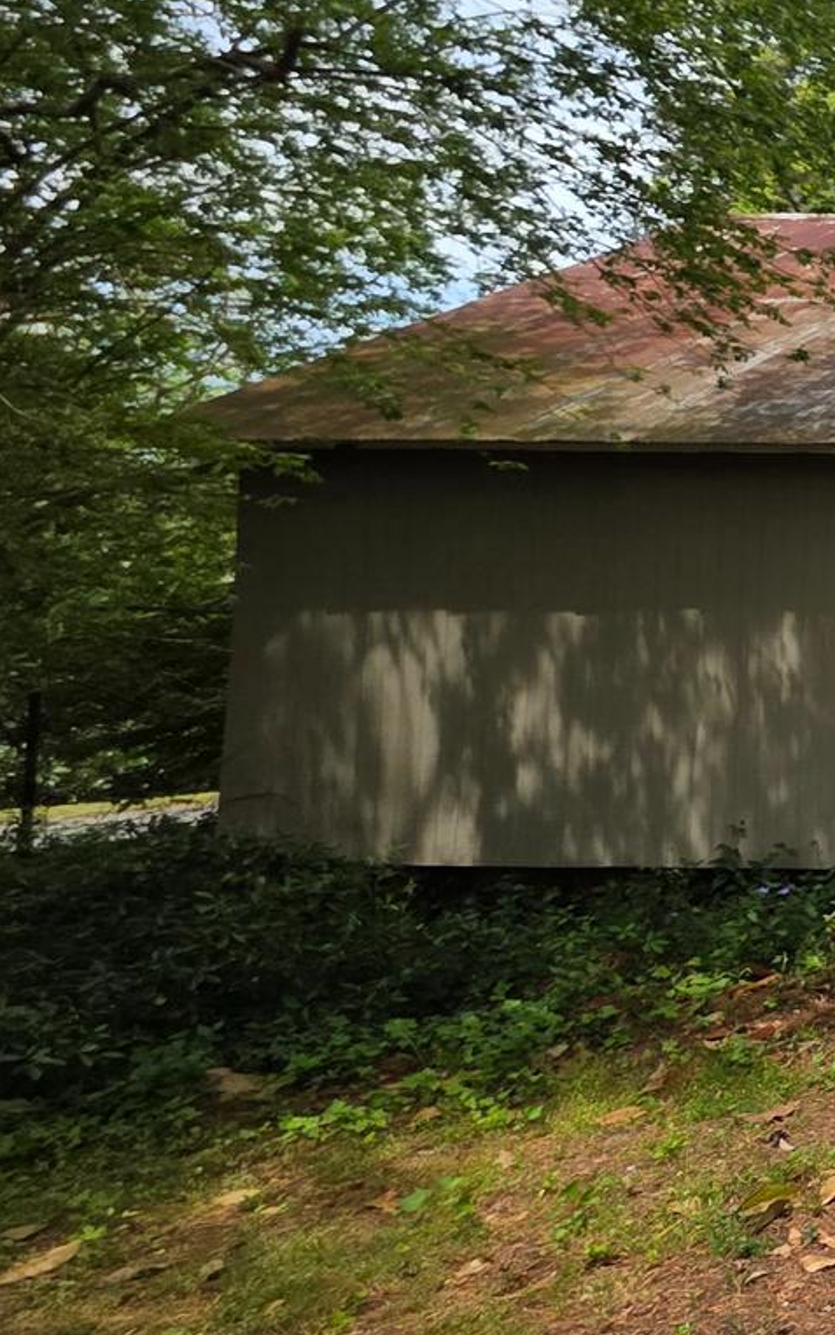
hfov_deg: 18.1
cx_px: 1761
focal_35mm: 37
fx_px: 1347
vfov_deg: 52.6
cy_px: 590
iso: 40
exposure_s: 1/1248
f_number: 1.9
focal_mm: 2.2
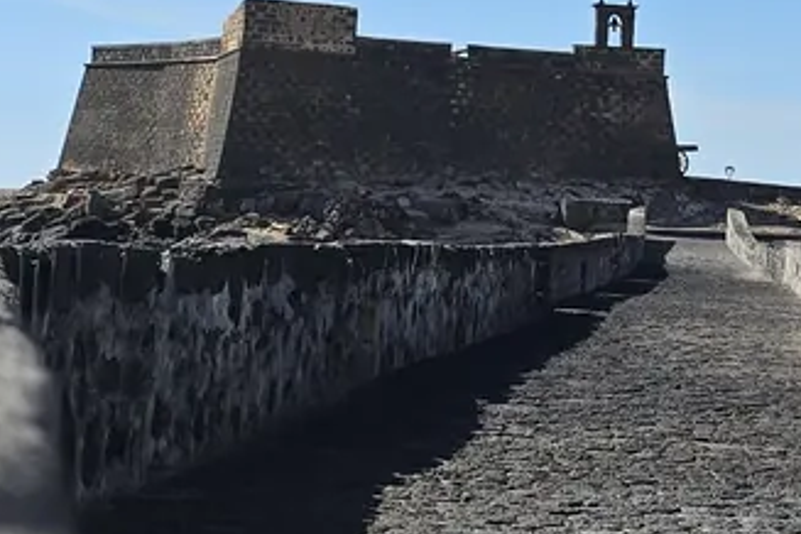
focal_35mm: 117
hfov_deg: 17.1
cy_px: -184
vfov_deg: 11.4
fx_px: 2603
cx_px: 784
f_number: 1.7
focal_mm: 6.3
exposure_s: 1/1078
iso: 12
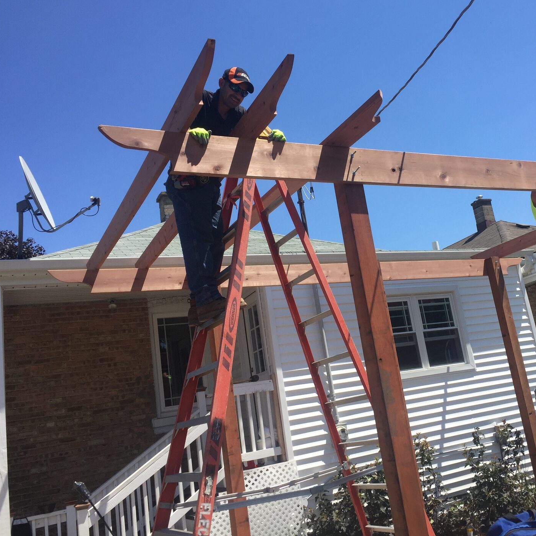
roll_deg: +8.0
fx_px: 613
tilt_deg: +12.4
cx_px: 361
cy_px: 262
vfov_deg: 47.2
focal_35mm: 35
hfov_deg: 46.4
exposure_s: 1/1582
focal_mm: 4.15
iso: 32
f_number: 2.2
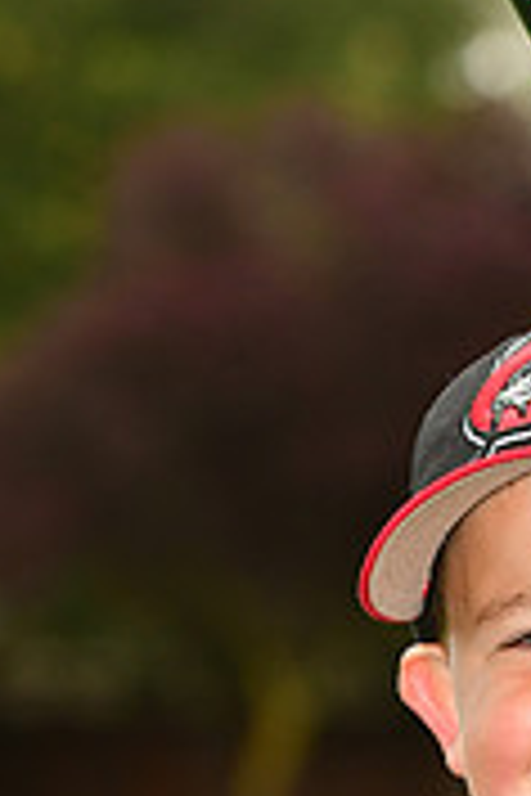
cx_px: 641
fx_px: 11947
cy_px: 958
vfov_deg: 3.8
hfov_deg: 2.5
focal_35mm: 540
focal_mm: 110
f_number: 5
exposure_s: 1/500
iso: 200
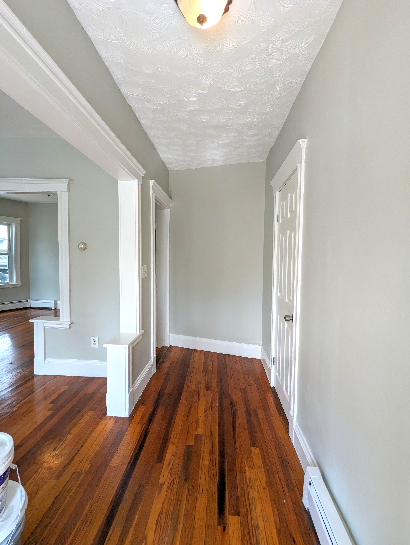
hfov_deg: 78.2
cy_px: 272
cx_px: 205
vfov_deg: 94.4
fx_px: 252
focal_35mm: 16
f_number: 2.2
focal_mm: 2.35
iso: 51
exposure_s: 1/138
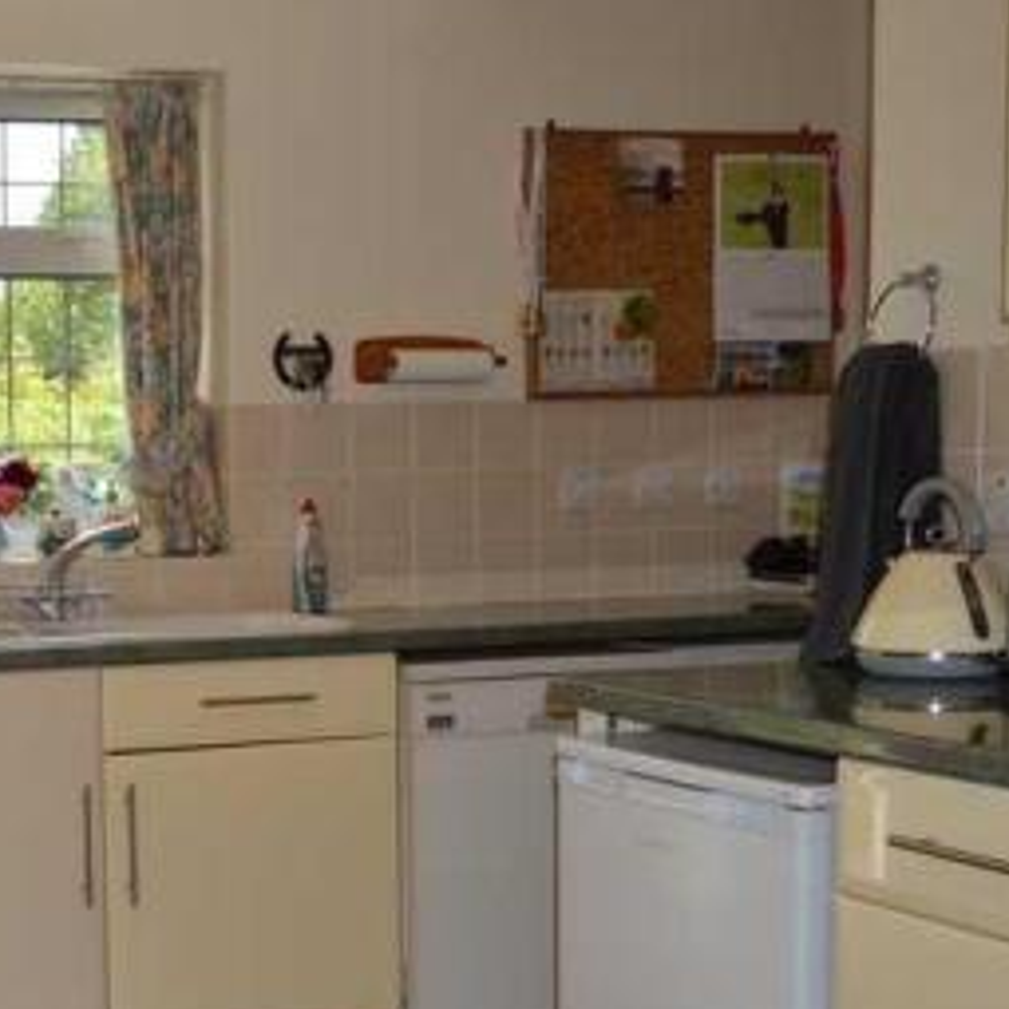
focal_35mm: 59
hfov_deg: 27.1
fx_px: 1946
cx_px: -55
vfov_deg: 28.8
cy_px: 696
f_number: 4
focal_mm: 18
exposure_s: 1/125
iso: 100
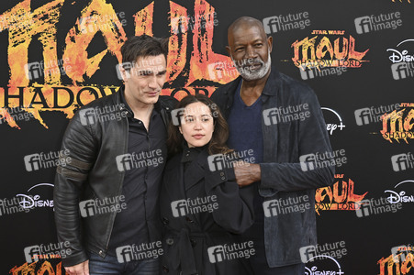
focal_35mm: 35
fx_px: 402
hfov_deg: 54.5
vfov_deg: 37.8
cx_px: 207
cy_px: 138
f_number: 6.3
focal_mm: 35
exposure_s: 1/320
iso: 800
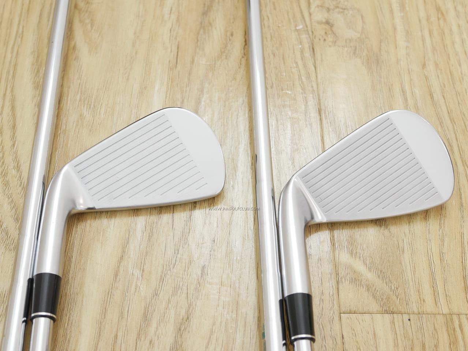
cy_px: 176
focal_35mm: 50
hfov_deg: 38.2
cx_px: 234
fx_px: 676
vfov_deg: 29.1
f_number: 4.5
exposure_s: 1/50
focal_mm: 25
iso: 1600
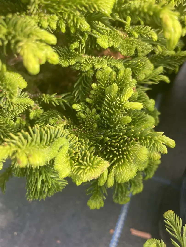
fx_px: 186
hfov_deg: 53.1
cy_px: 124
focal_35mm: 26
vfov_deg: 67.3
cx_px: 93
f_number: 1.6
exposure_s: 1/346
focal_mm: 4.2
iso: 32
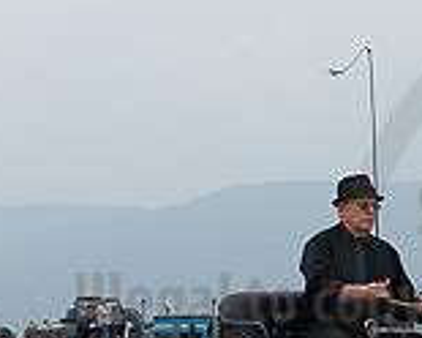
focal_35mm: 311
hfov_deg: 6.1
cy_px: 296
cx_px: 667
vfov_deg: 5.0
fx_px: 3884
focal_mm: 102
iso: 1400
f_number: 5.6
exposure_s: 1/1000
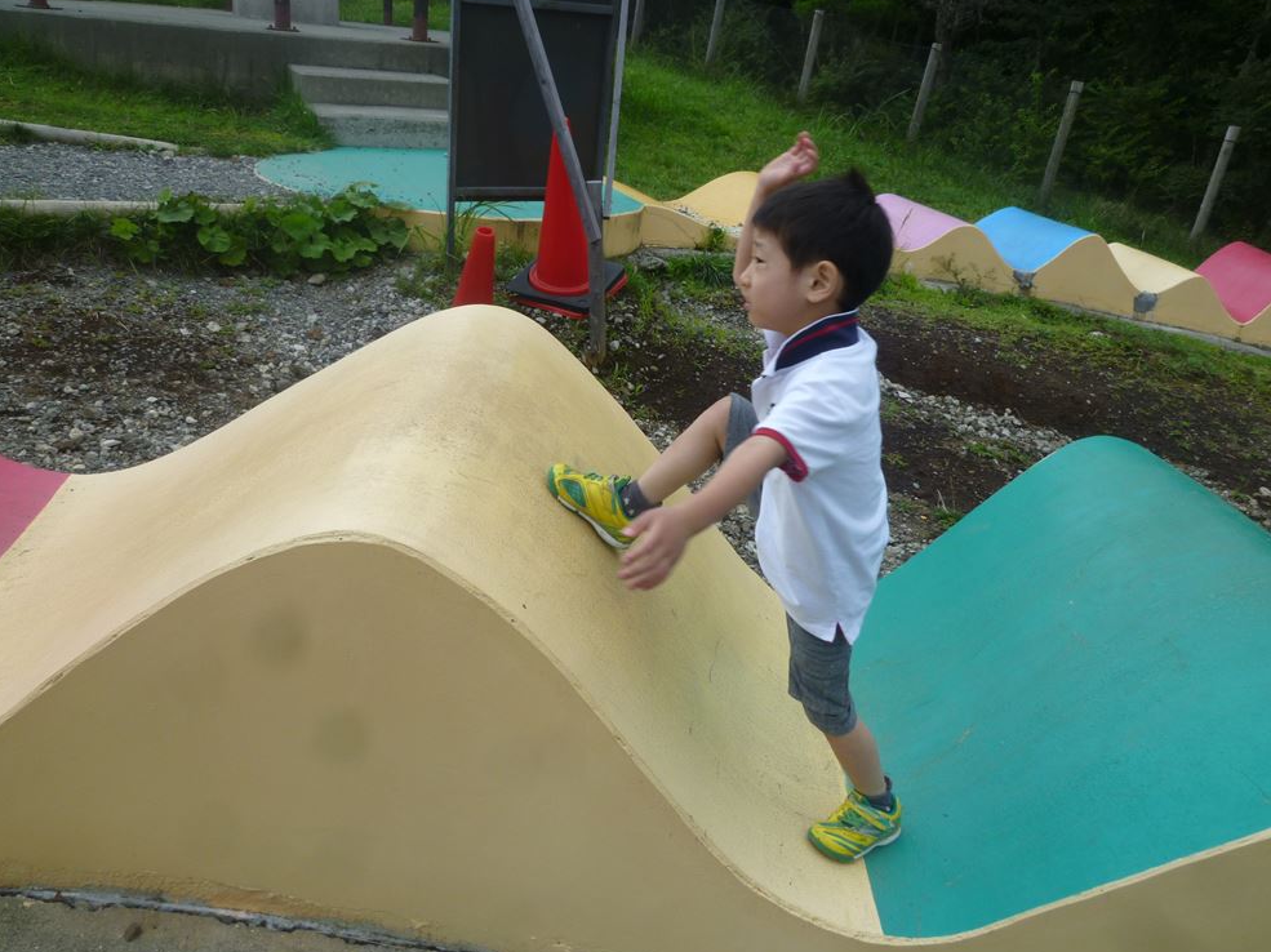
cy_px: 475
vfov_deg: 53.0
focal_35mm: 26
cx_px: 632
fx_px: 954
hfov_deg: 67.3
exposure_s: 1/200
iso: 80
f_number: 4
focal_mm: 4.5
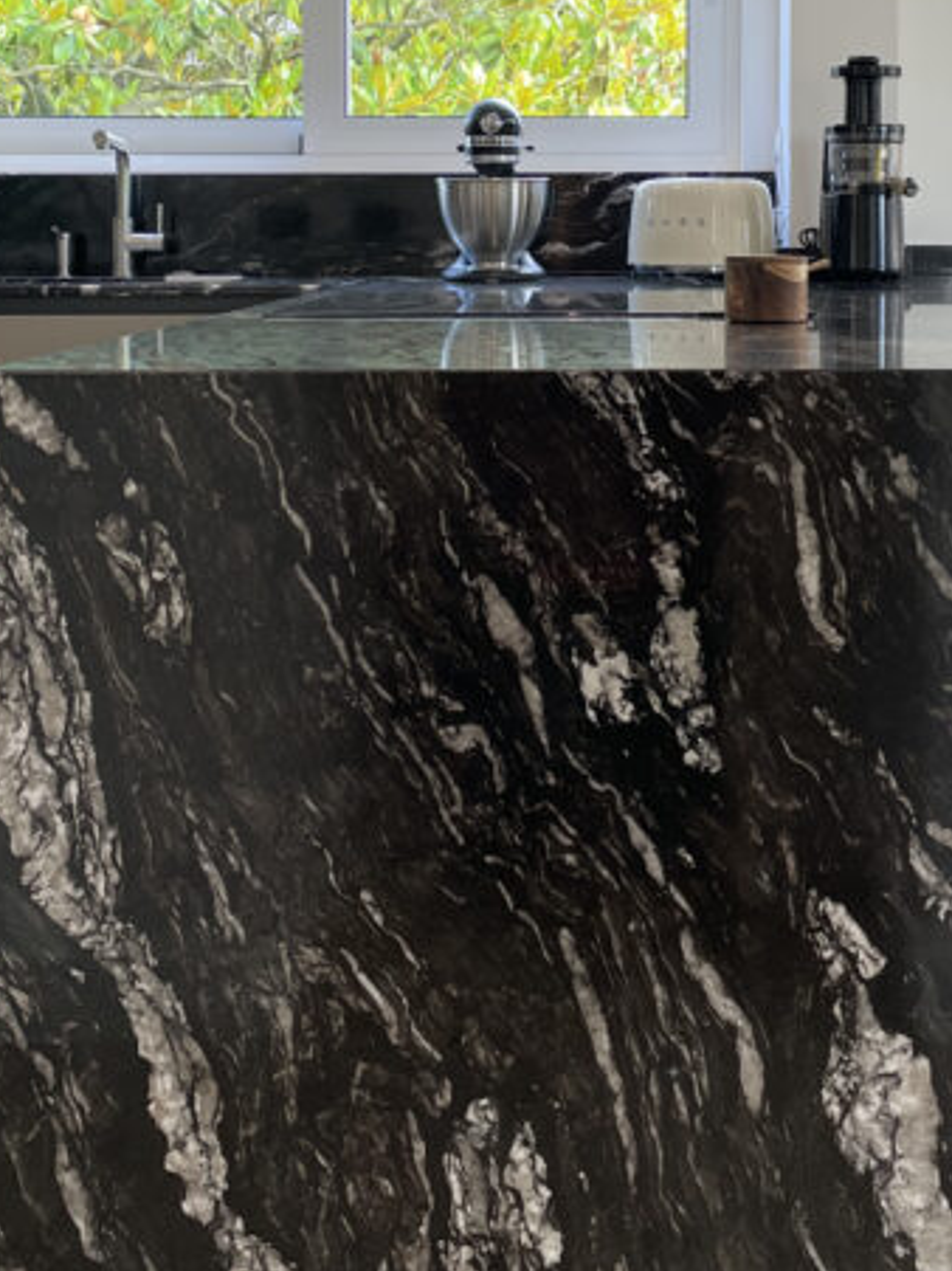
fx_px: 2164
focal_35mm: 59
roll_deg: +0.5
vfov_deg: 31.9
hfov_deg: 24.7
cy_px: 262
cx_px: 591
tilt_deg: -0.3
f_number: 1.6
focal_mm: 4.2
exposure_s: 1/100
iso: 80
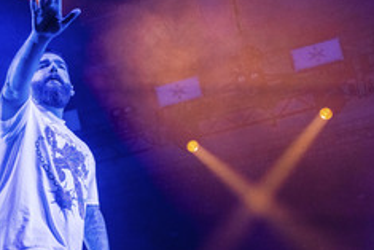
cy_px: 167
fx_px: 717
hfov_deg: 28.5
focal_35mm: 69
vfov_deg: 19.7
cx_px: 66
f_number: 5
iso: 2500
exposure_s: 1/400
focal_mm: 36
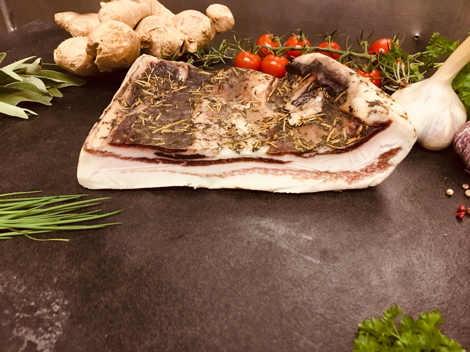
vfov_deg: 48.2
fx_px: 394
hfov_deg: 61.7
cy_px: 176
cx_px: 235
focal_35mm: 29
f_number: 2.2
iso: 64
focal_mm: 4.15
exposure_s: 1/15
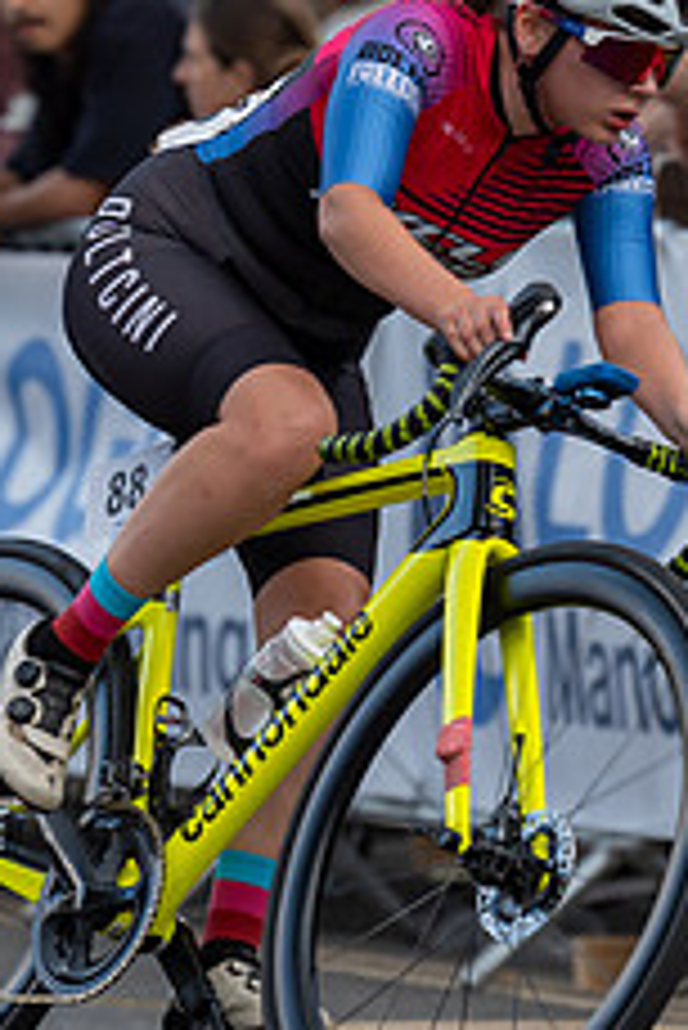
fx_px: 13280
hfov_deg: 3.0
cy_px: 267
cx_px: 301
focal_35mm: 464
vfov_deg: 4.4
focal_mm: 145
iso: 500
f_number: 3.2
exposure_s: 1/800
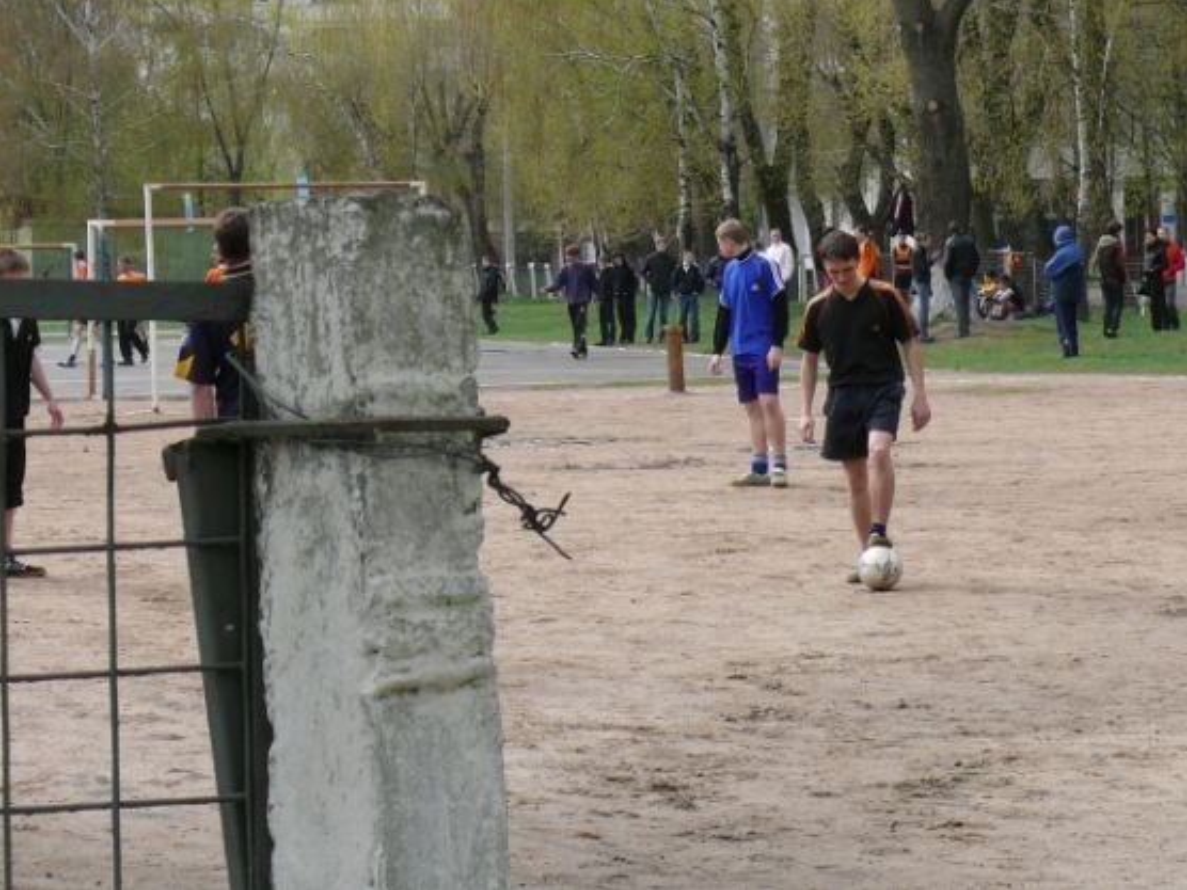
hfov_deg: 15.6
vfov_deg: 11.8
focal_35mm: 126
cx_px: 596
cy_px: 444
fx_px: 4321
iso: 100
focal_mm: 14.8
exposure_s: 1/250
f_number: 5.6
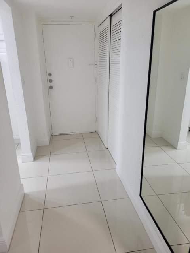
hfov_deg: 53.1
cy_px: 126
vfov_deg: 67.3
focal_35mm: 26
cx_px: 95
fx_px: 190
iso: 320
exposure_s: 1/120
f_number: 1.8
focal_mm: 5.4
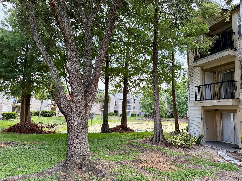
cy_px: 90
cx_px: 121
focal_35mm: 24
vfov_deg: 56.8
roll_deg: -1.3
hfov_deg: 71.6
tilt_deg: +8.5
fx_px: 168
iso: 100
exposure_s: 1/461
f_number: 1.78
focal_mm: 6.76
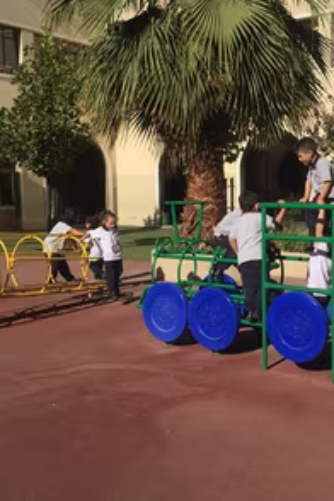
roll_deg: -0.5
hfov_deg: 31.2
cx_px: 298
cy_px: 252
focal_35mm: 41
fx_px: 571
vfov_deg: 47.4
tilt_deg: -5.1
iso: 32
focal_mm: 4.15
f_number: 2.2
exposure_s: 1/3597
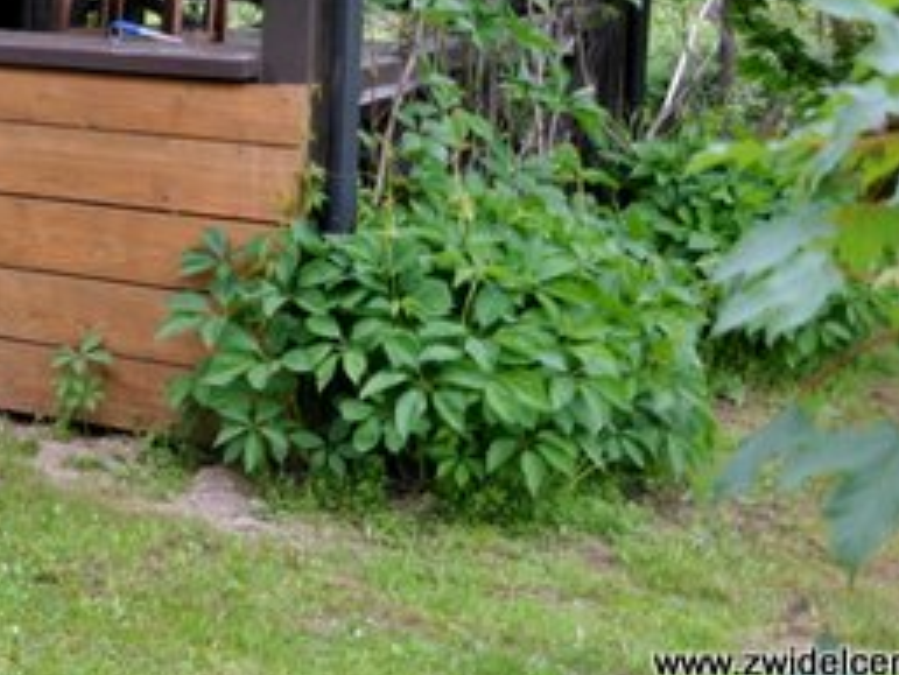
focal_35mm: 79
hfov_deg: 23.2
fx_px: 2053
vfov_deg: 18.2
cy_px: -12
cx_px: -98
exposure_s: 1/80
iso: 400
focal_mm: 22
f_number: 4.5
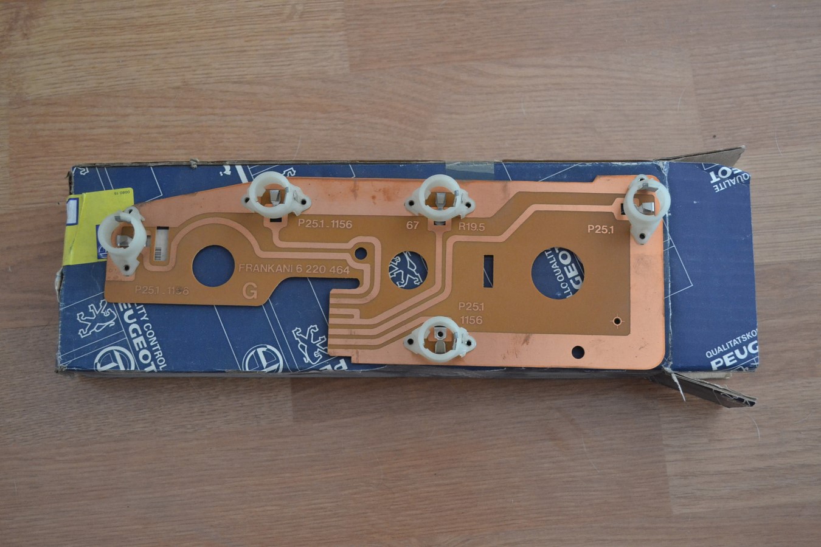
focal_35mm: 45
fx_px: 1026
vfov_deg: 29.9
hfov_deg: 43.6
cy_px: 274
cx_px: 410
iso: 2000
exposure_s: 1/60
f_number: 4.5
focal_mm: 30
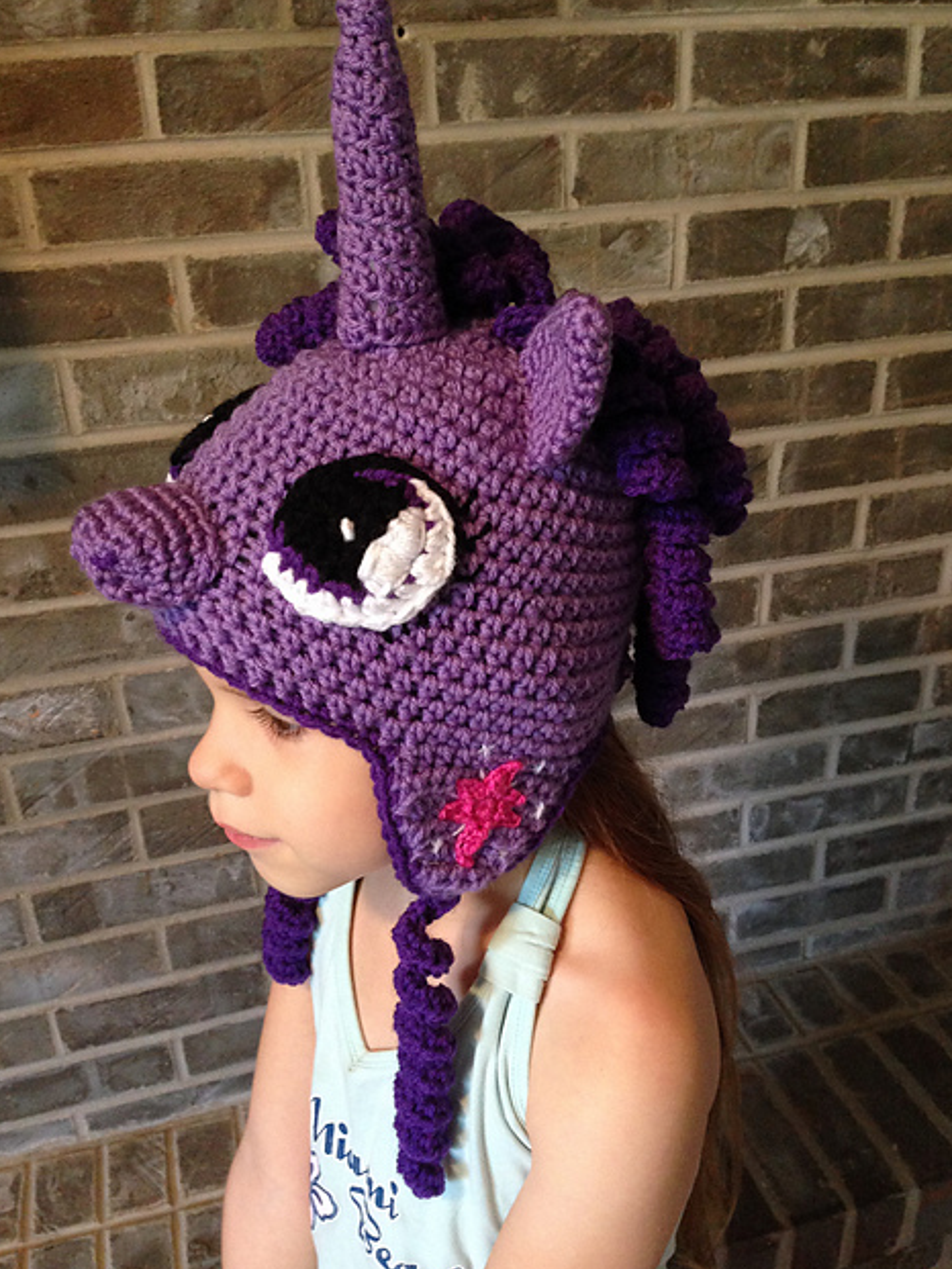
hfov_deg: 41.8
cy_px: 627
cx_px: 480
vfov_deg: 53.9
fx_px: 1246
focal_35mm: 34
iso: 250
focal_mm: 4.12
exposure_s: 1/20
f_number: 2.4
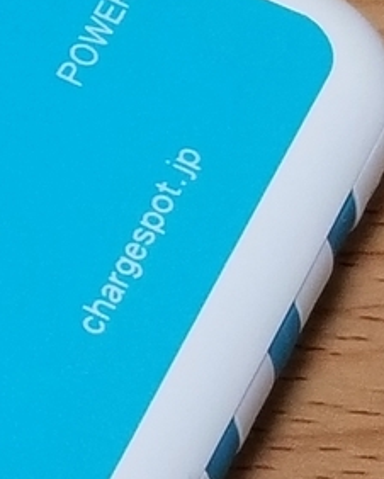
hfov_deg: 12.2
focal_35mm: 108
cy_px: 90
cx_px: -454
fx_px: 1533
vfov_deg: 17.6
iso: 200
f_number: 1.7
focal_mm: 4.3
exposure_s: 1/33
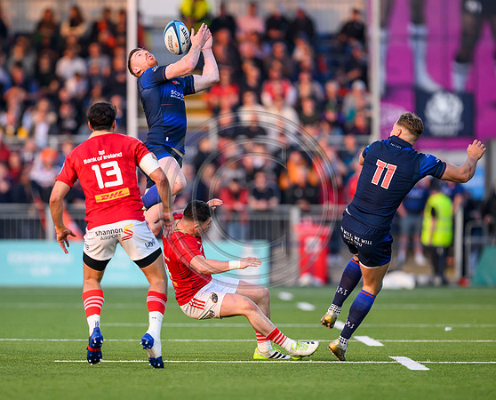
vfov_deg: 3.2
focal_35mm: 490
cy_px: 211
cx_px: 178
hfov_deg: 3.9
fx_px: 7215
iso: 2500
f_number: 3.5
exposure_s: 1/3200
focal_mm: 400
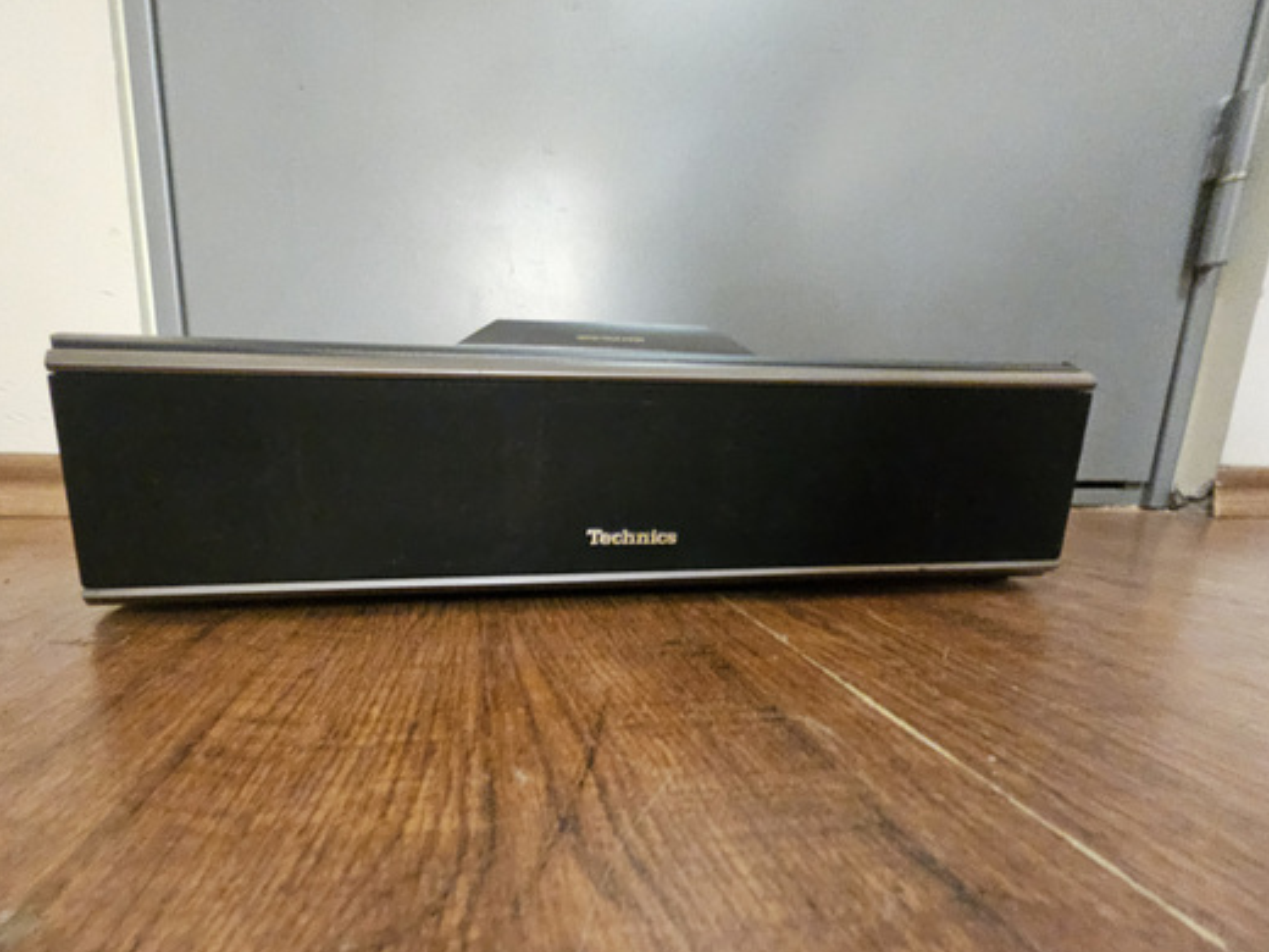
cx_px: 544
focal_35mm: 15
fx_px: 550
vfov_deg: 81.3
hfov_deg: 97.5
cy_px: 542
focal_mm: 1.74
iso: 640
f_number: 2.2
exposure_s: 1/25
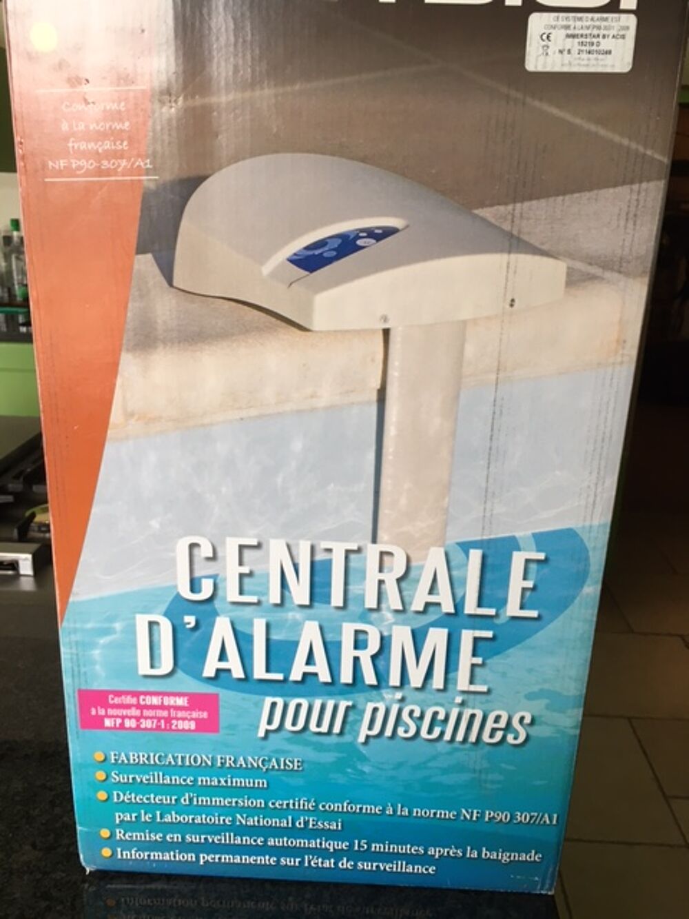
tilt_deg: -16.9
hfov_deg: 48.2
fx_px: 770
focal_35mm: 29
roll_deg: -3.0
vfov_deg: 61.7
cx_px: 344
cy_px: 460
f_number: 2.2
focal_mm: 4.15
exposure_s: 1/33
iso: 32
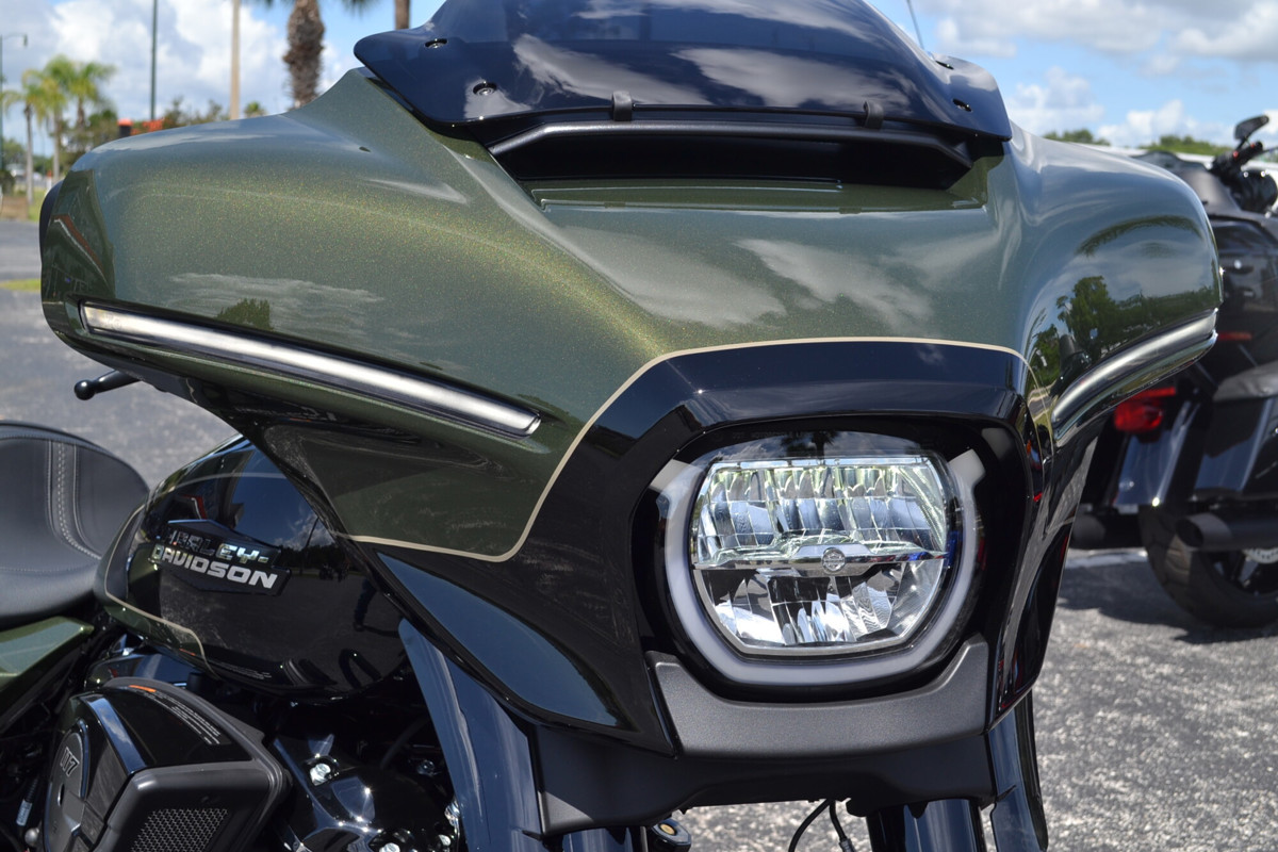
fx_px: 1597
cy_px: 426
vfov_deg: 29.9
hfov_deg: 43.6
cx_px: 639
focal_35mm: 45
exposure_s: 1/250
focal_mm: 30
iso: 100
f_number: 8
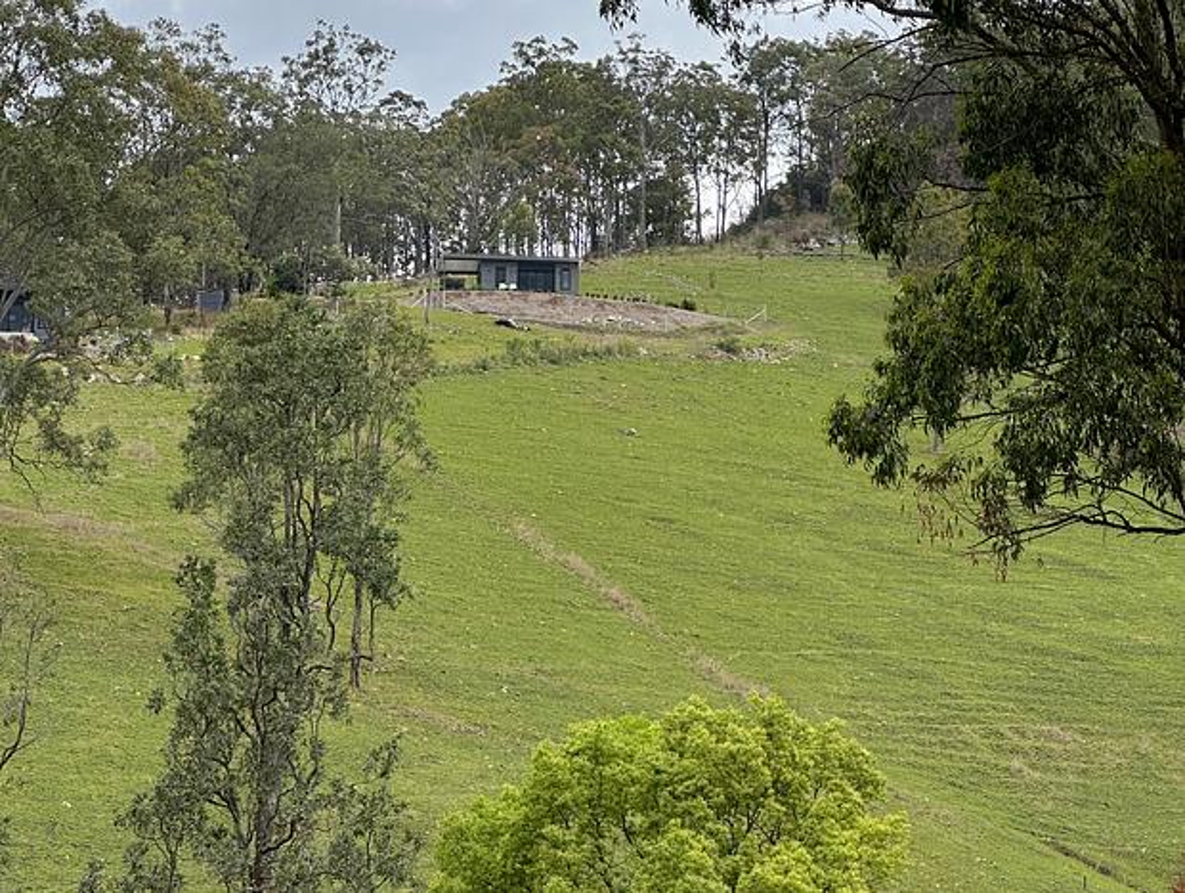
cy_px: 446
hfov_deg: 25.3
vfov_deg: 19.2
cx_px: 592
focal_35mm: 77
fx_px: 2640
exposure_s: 1/564
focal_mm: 9
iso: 32
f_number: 2.8
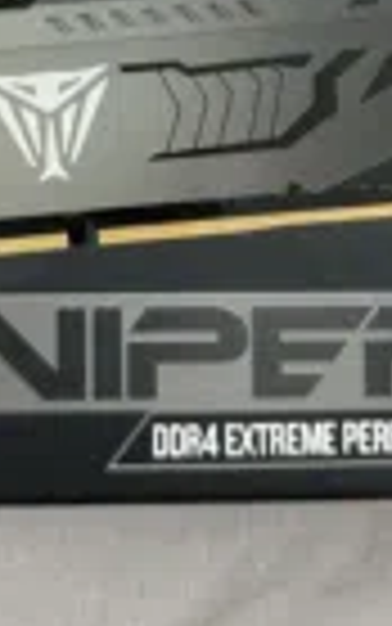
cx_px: 117
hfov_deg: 17.8
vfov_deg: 25.6
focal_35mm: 73
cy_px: -104
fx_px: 1247
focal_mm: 6.86
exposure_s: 1/50
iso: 250
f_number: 1.78
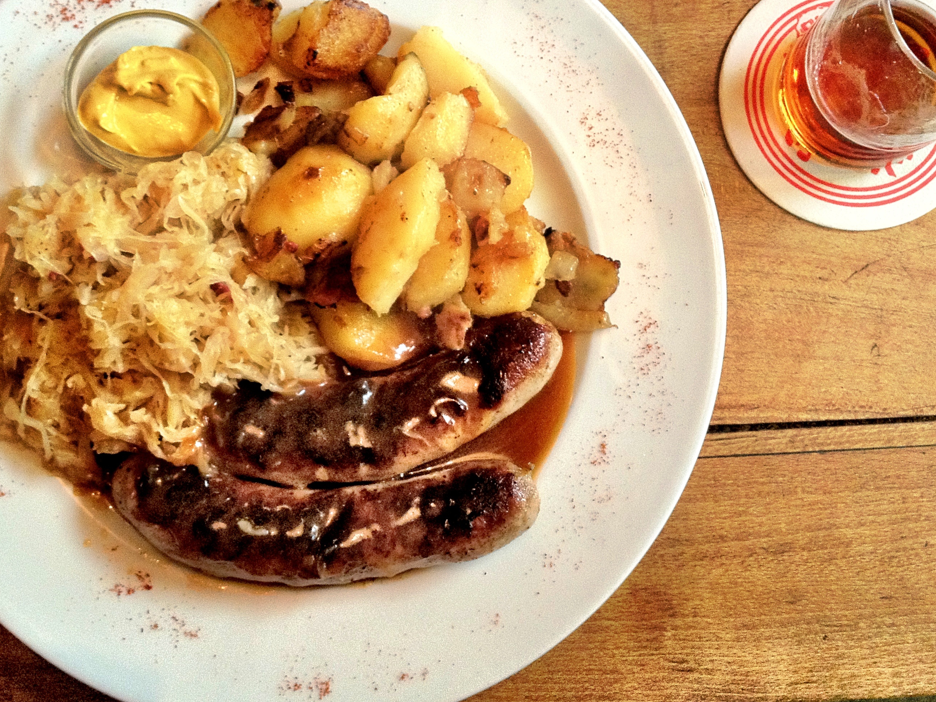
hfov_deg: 42.9
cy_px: 292
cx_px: 445
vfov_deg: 32.8
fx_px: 1190
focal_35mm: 44
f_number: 2.4
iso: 320
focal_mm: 4.28
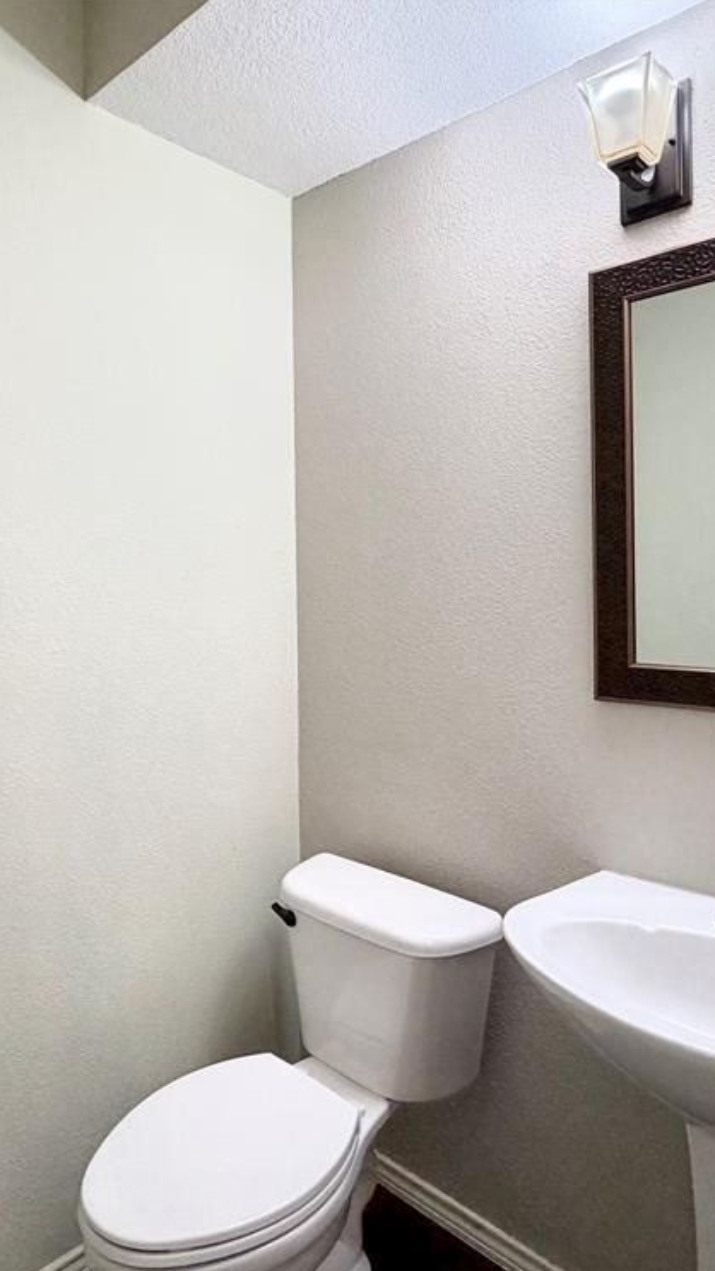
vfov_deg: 83.8
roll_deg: +0.3
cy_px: 651
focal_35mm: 21
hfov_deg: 51.6
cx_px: 190
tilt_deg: +0.6
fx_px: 708
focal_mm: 2.22
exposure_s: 1/60
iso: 200
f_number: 2.2
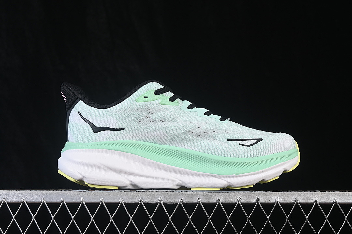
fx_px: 733
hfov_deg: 27.0
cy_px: 117
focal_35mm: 75
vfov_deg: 18.2
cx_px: 176
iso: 160
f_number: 8
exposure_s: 1/80
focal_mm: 50
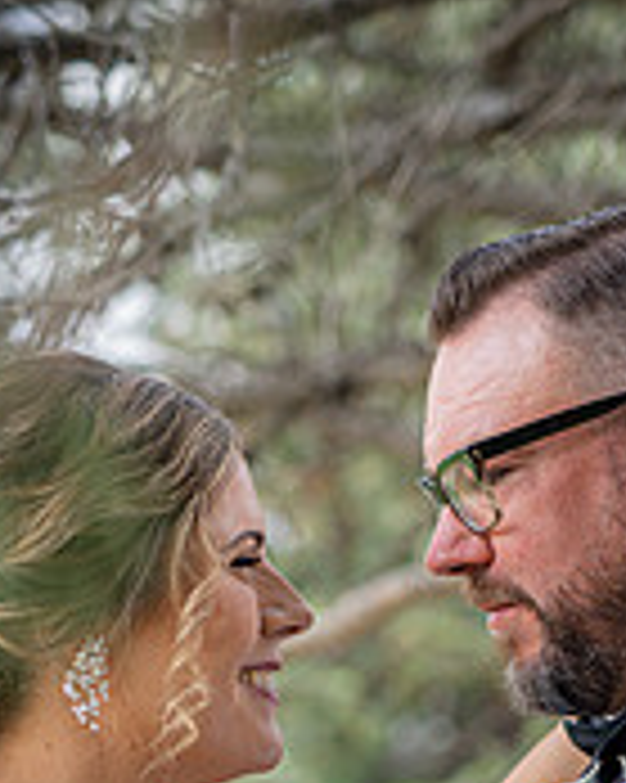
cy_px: 927
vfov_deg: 15.4
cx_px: 390
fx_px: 2805
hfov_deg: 12.7
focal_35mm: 121
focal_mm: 50
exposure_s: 1/250
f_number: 2.2
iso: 125
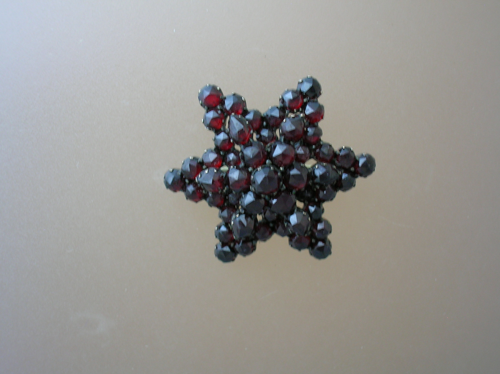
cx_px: 250
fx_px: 909
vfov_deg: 23.3
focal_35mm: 63
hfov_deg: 30.7
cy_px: 187
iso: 67
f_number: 3.6
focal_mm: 10.4
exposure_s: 1/4.2
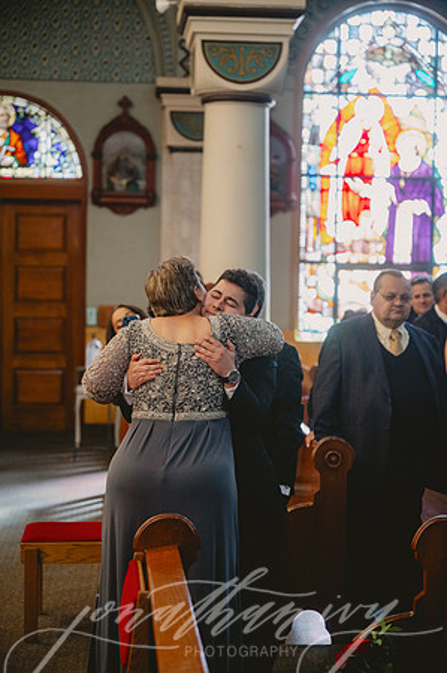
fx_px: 1307
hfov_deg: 19.4
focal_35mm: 70
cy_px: 336
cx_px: 224
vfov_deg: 28.9
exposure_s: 1/500
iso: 2000
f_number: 2.8
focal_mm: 70
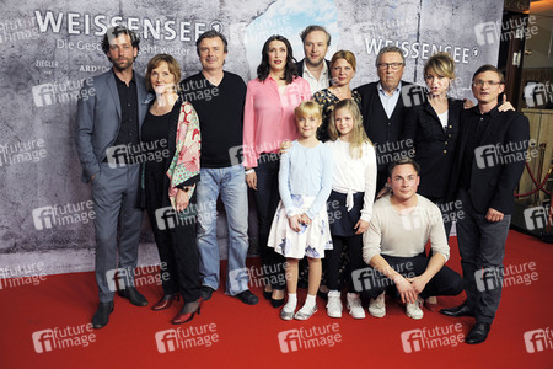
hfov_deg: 58.7
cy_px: 184
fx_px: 492
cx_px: 276
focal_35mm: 32
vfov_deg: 41.1
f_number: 5.6
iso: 640
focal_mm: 32
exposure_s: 1/160
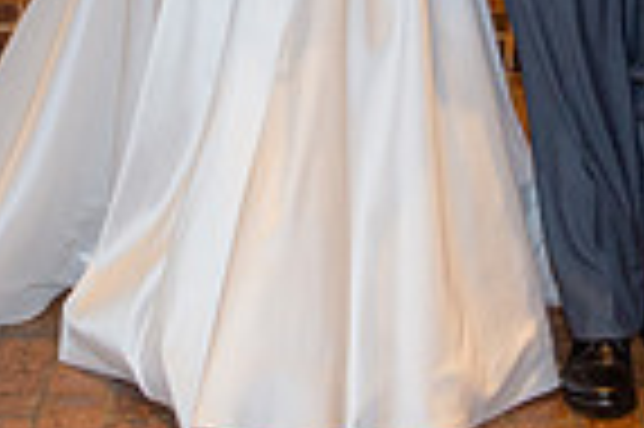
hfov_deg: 14.1
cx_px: 392
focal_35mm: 146
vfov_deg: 9.2
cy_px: -189
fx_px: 2609
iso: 1600
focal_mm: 36
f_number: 5.6
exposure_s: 1/125
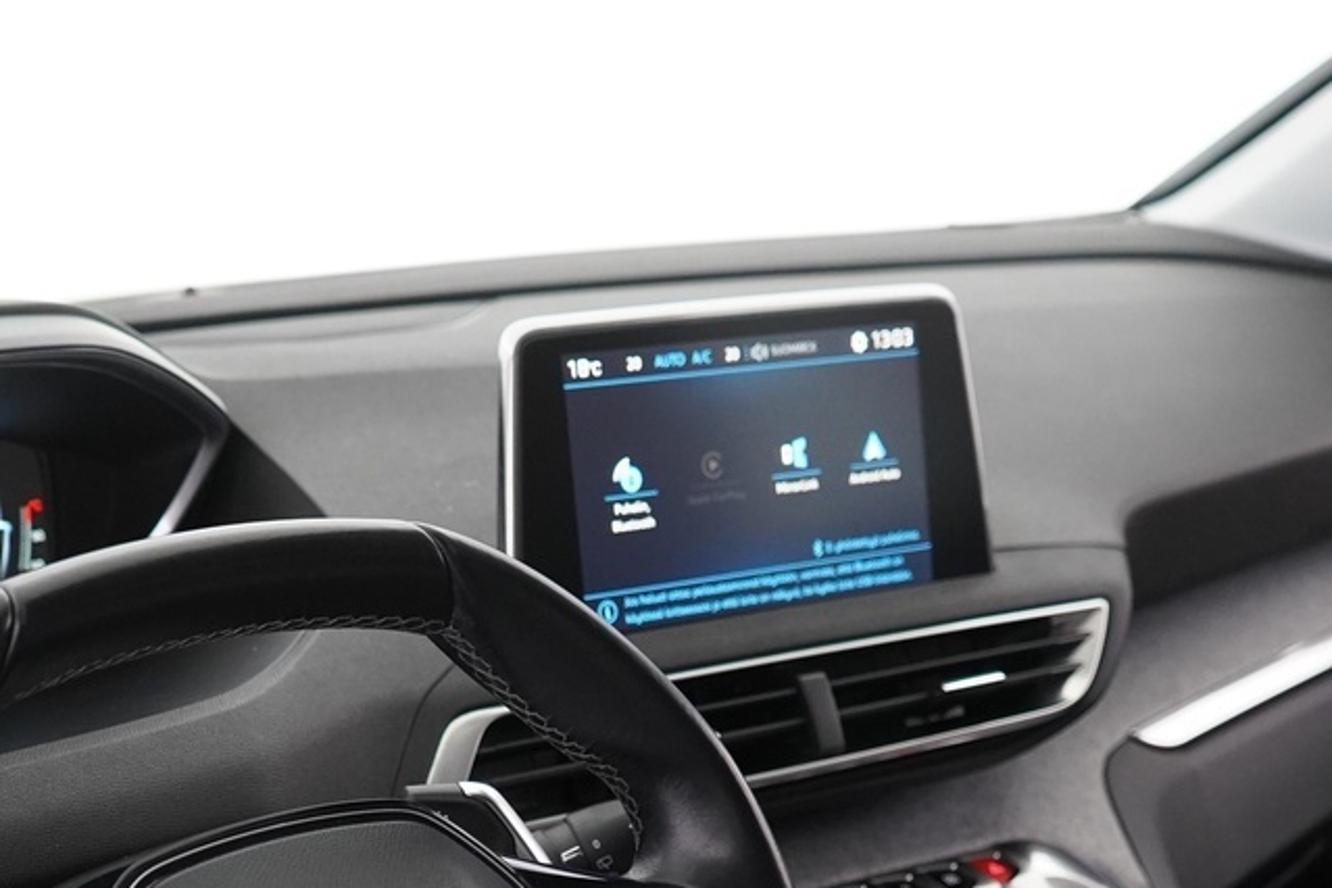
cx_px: 621
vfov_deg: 18.4
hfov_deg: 28.4
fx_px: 2627
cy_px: 1013
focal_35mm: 71
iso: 3200
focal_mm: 28
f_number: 3.5
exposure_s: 1/40
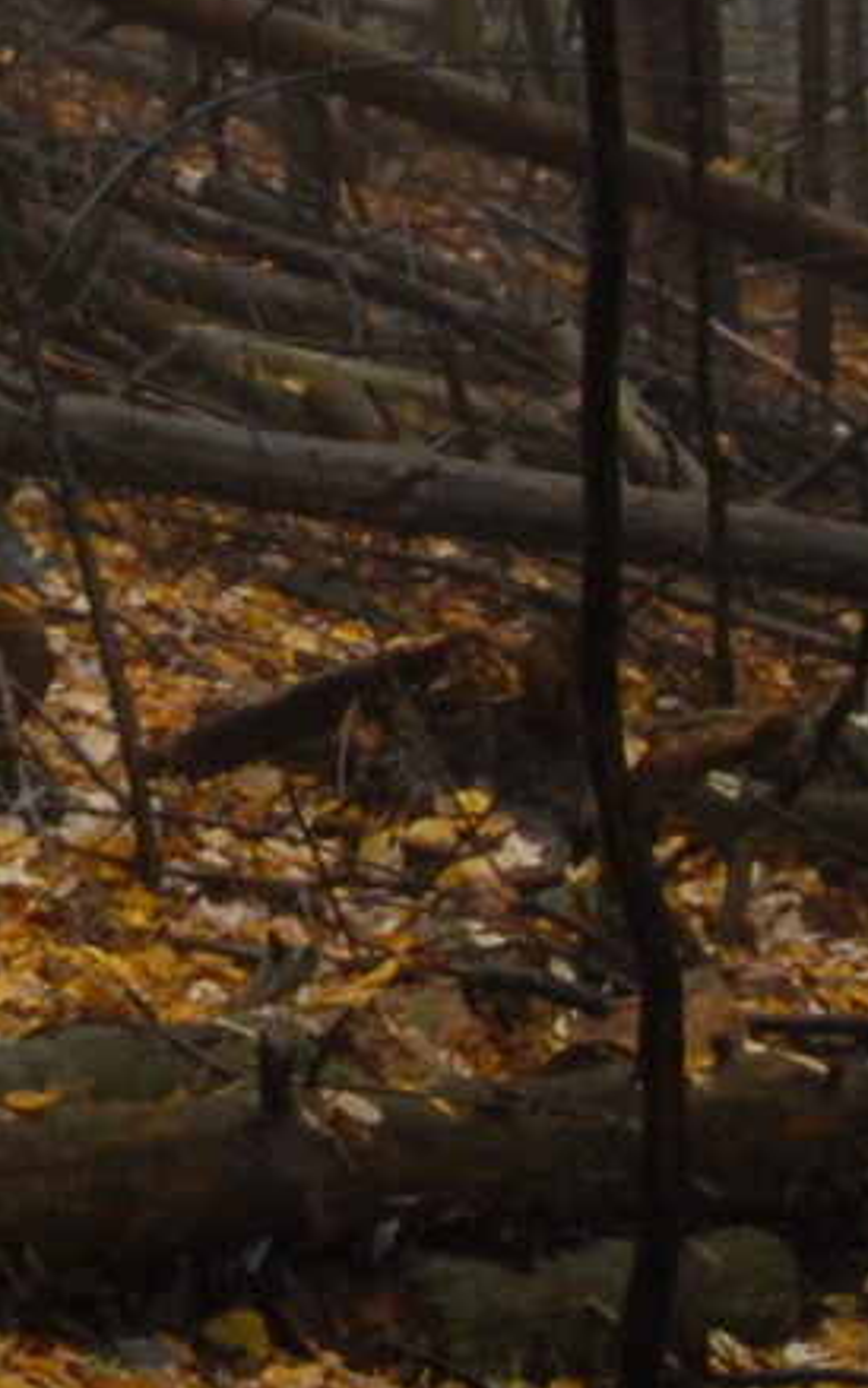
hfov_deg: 6.9
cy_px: -225
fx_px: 6771
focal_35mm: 179
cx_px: -1172
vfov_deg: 11.5
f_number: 2.8
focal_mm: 20
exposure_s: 1/80
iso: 320
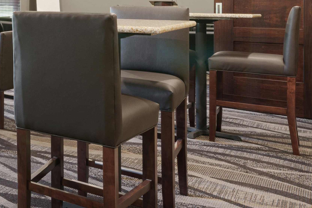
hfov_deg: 26.6
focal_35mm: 54
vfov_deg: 24.1
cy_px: 7
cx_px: -155
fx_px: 468
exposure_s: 3
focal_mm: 15
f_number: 11
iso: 100
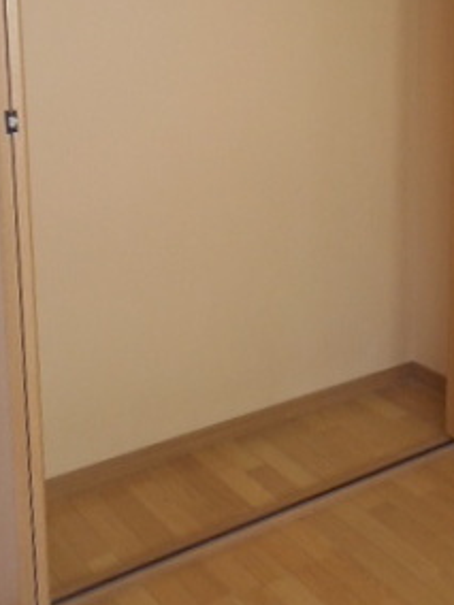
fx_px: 962
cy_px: 104
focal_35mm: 55
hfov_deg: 26.3
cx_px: 318
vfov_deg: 33.7
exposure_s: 1/30
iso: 100
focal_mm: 4.6
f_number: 3.2
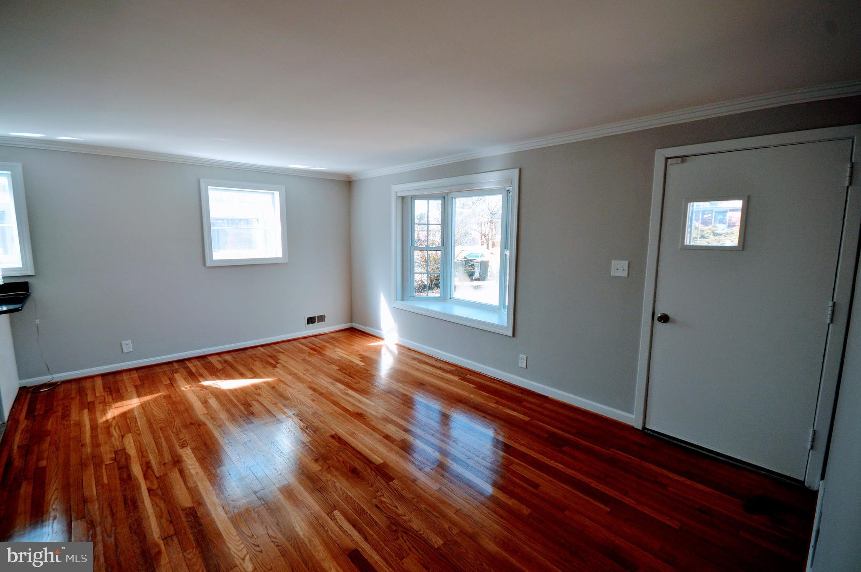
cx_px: 430
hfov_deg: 100.4
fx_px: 358
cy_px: 286
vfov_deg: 77.2
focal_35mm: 15
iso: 360
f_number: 5.6
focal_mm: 10
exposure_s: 1/125
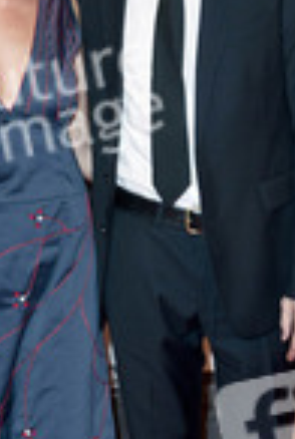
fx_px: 1407
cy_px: 265
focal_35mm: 115
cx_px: 98
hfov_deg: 12.0
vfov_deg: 17.7
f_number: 6.3
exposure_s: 1/320
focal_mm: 42
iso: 800
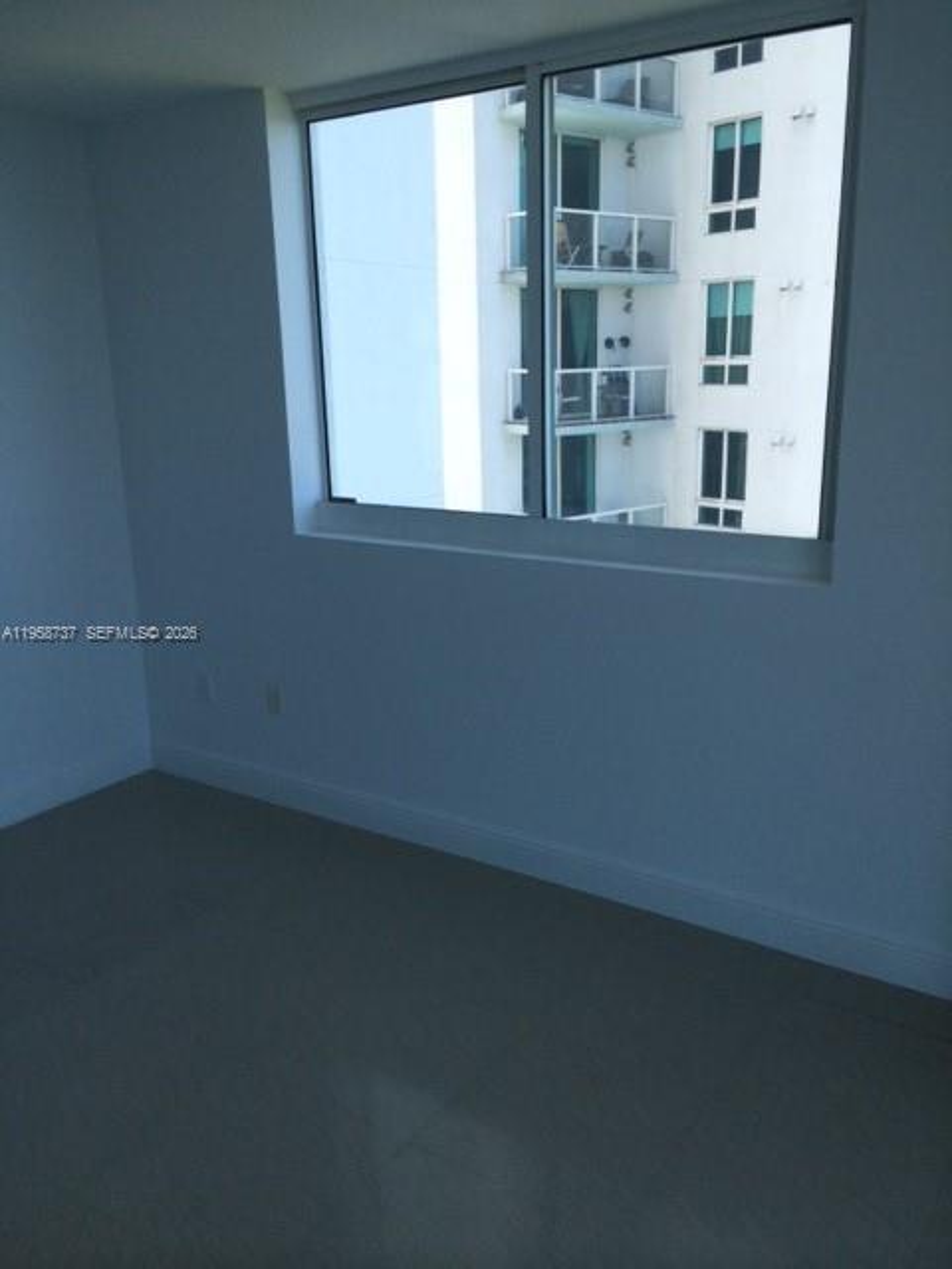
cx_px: 476
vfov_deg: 60.0
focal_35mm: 30
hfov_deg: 46.8
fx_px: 1100
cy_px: 634
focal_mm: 4.12
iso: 32
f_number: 2.2
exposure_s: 1/456
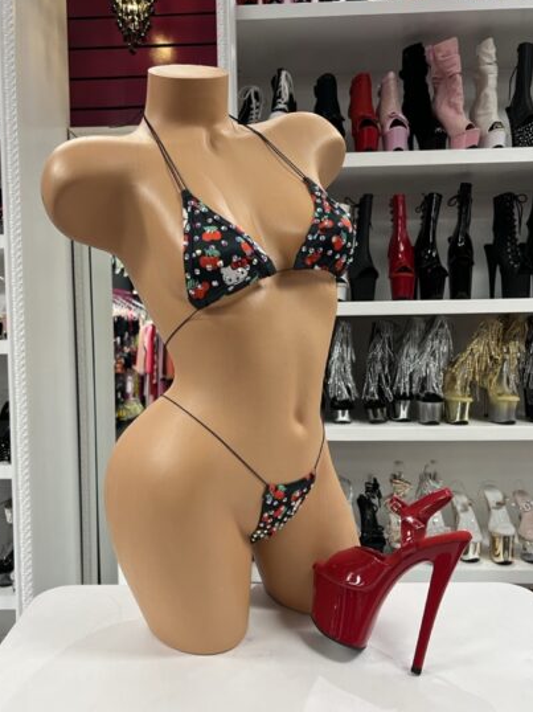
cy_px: 347
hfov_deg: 48.2
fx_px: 596
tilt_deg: -1.9
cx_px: 267
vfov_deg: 61.7
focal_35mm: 29
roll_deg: +1.9
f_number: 1.5
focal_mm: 5.7
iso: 125
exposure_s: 1/60
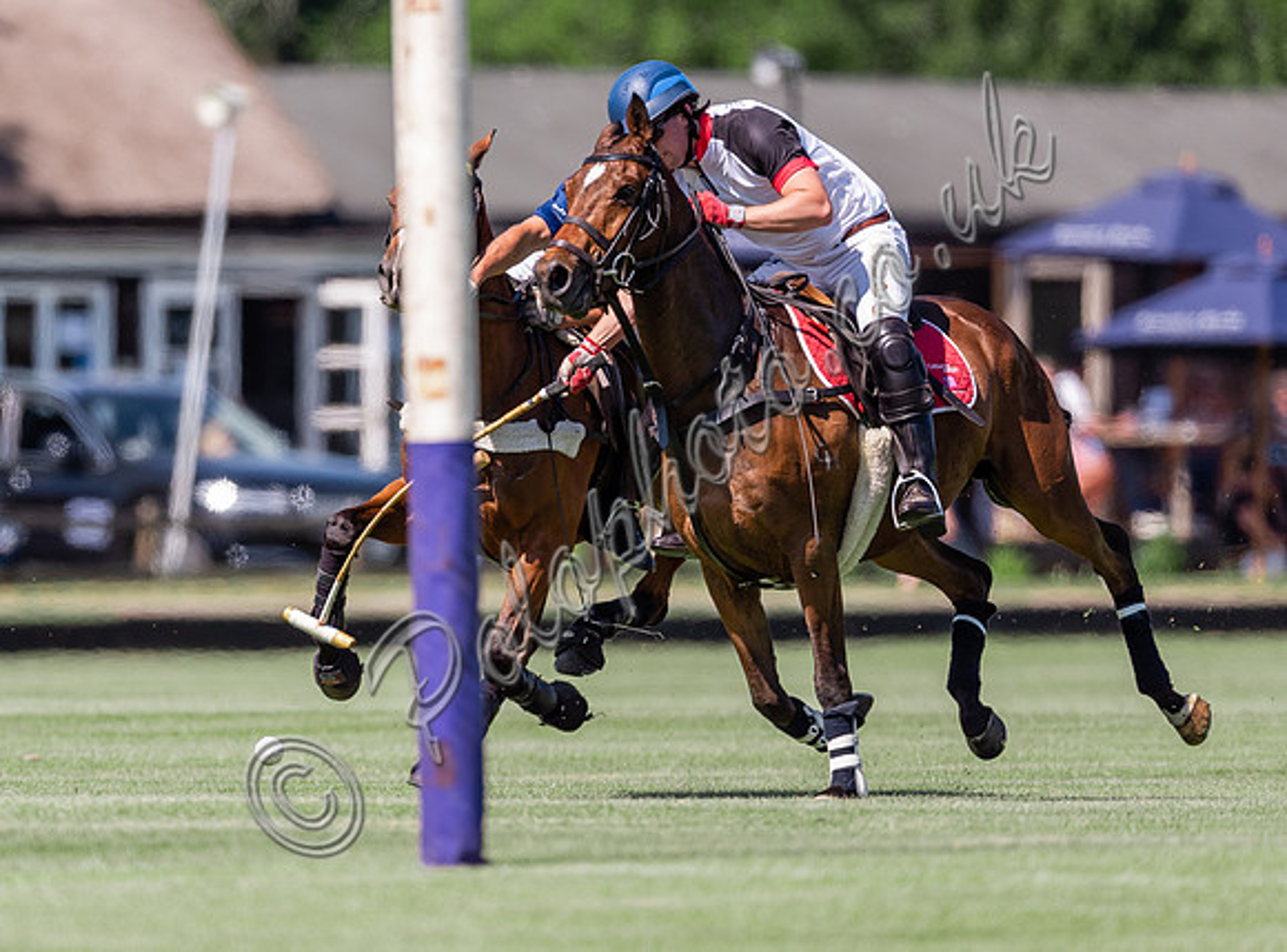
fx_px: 30114
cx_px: 494
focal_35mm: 814
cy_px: 491
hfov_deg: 2.4
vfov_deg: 1.8
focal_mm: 500
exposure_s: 1/2500
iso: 320
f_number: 4
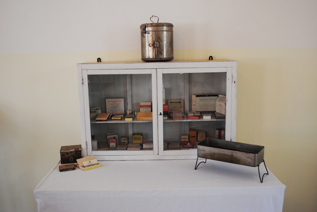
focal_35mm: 36
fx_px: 317
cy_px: 106
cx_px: 158
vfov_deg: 37.0
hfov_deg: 53.1
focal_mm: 24
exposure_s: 1/40
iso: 200
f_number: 4
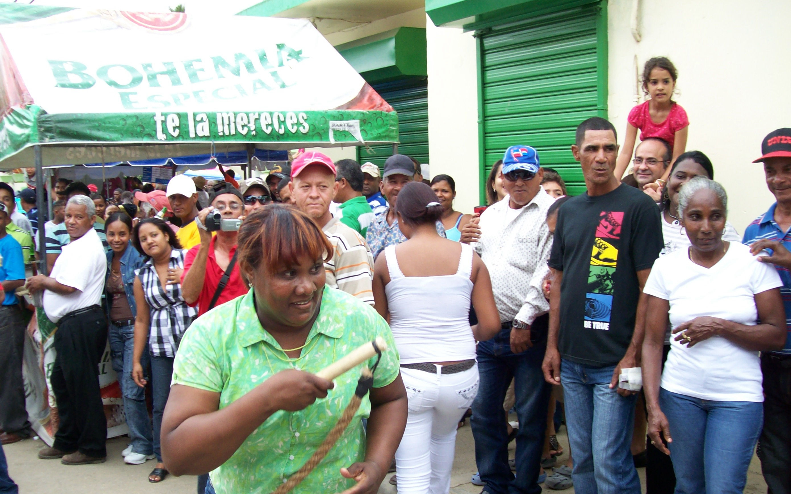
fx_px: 841
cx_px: 396
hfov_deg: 50.4
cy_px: 300
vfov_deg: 32.7
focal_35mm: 39
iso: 80
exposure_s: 1/153
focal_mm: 6
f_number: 2.7
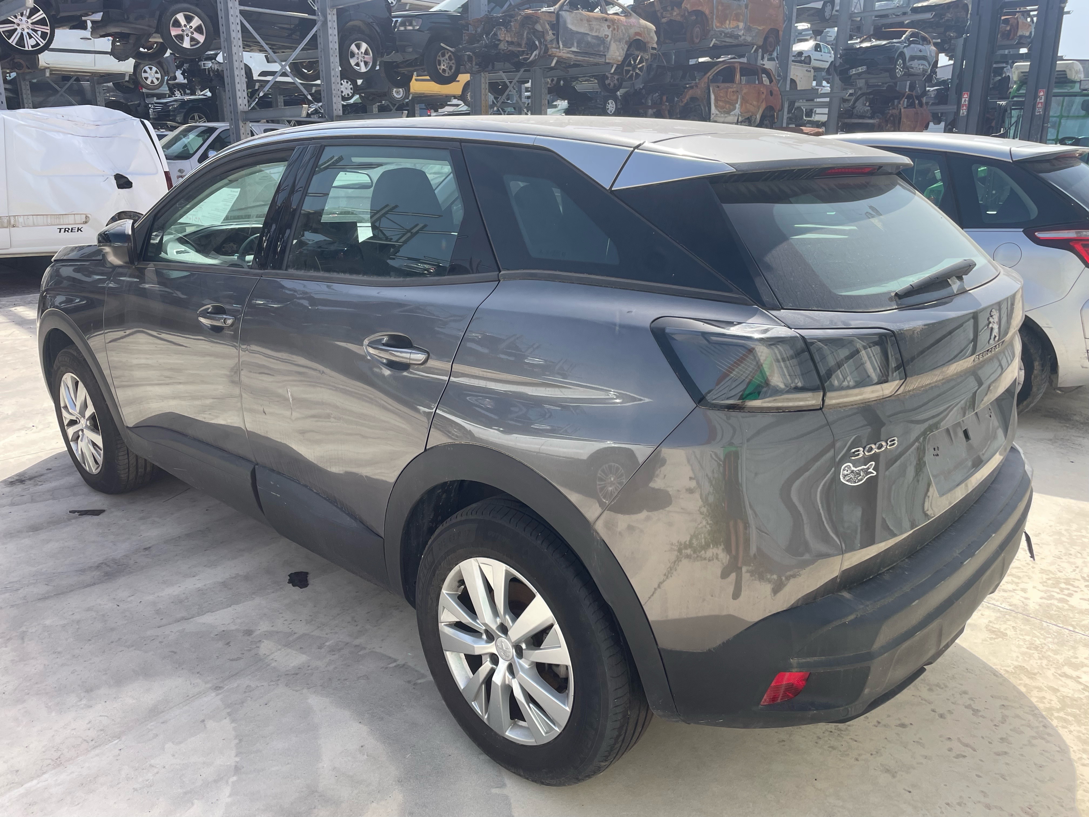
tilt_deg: -16.4
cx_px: 544
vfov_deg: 53.1
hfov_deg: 67.3
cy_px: 408
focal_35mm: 26
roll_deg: -0.5
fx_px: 818
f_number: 1.6
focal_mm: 4.2
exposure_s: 1/1289
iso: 32
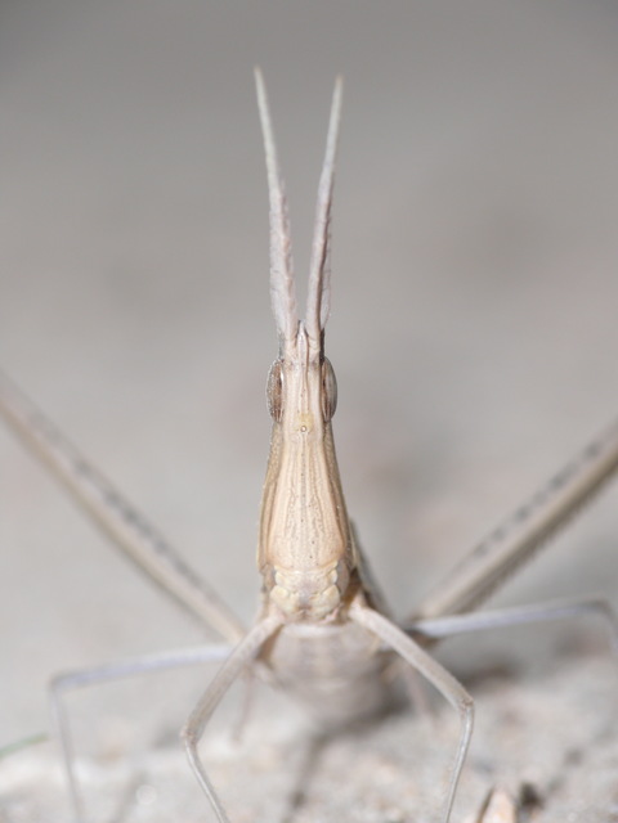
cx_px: 309
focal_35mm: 206
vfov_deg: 9.6
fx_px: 4904
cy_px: 412
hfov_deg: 7.2
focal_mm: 43.6
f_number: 5.6
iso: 100
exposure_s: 1/250
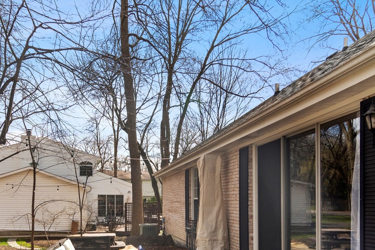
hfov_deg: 59.9
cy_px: 200
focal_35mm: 31
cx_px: 153
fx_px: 323
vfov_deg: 40.6
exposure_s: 1/1250
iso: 200
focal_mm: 12
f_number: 8
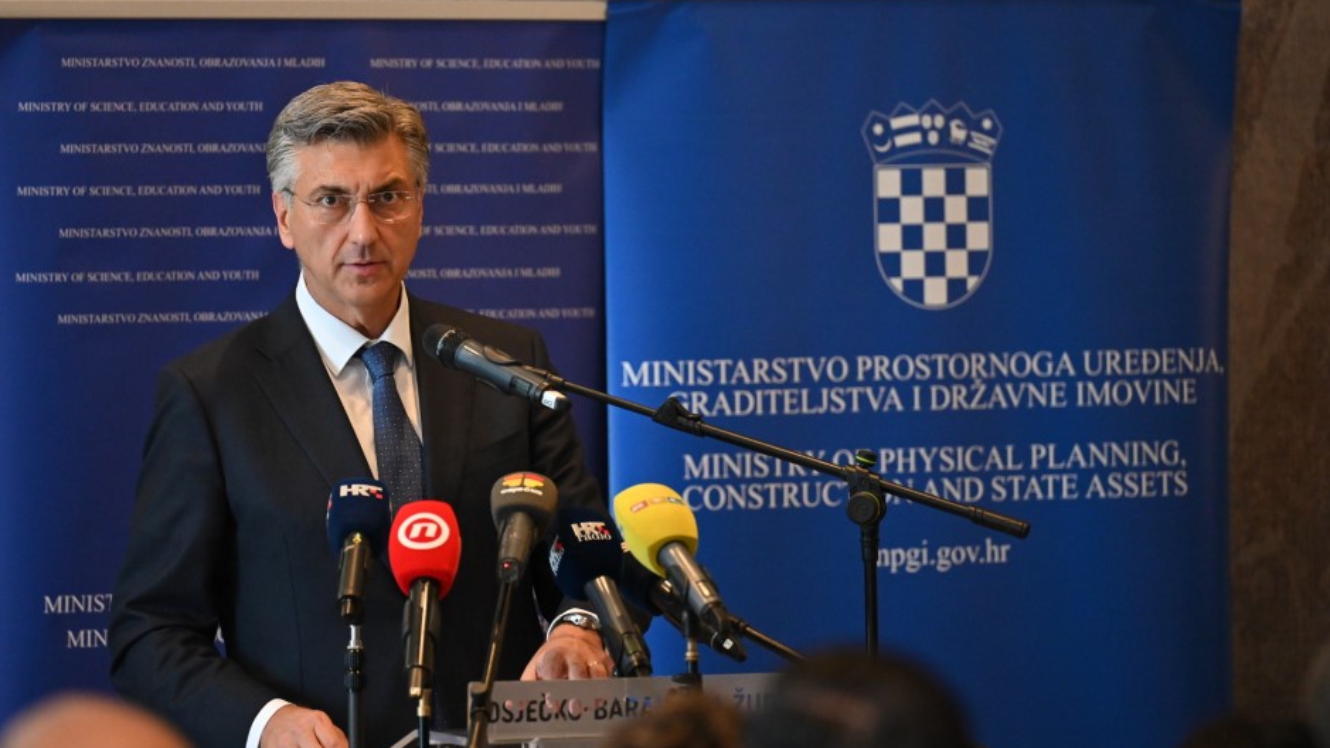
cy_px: 333
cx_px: 571
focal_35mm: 257
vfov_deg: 4.7
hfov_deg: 8.4
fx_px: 9063
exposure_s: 1/400
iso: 3200
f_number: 2.8
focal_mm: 200
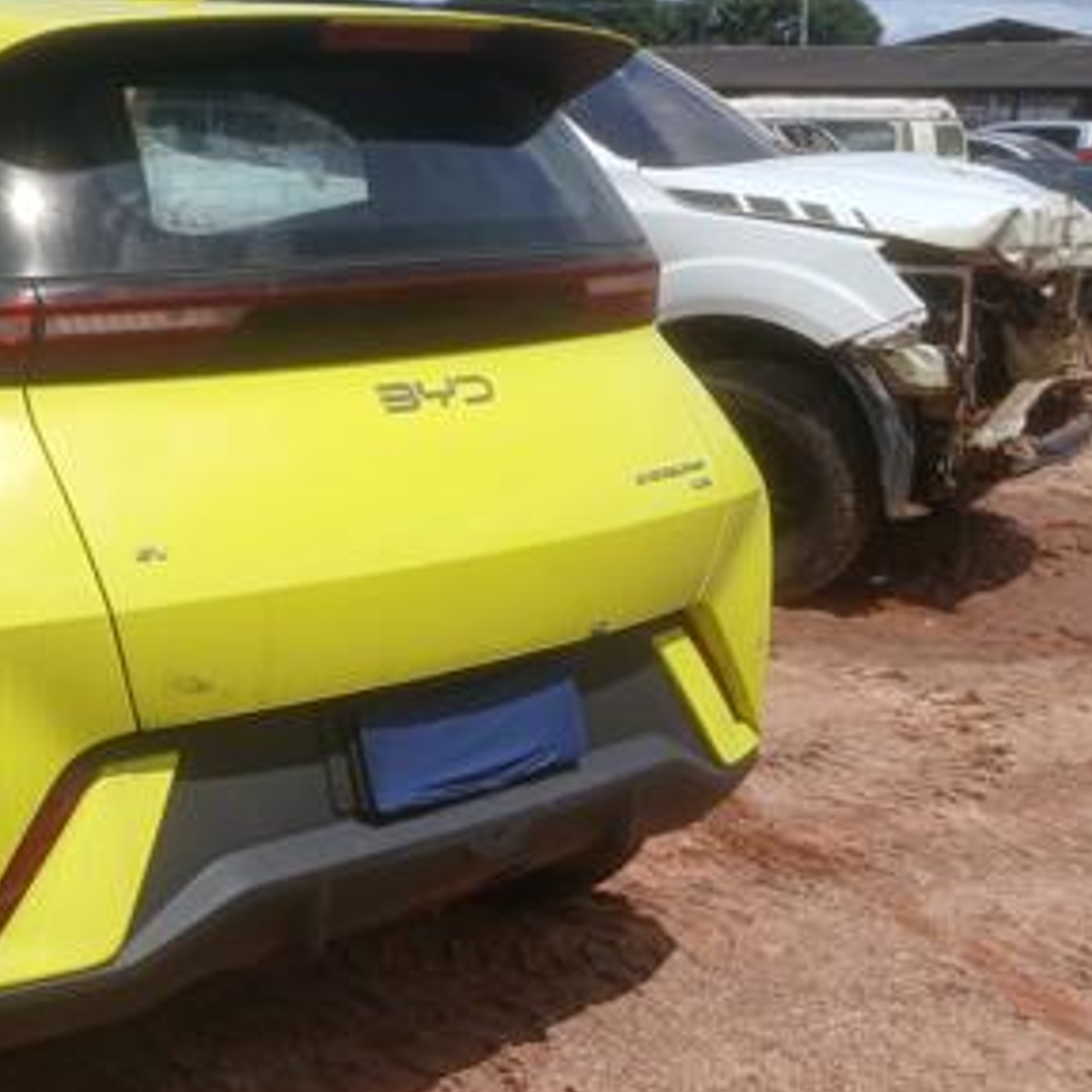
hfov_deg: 30.8
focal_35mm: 51
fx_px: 1820
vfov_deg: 33.4
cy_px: 516
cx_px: -15
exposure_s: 1/1052
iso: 20
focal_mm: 3.98
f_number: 1.8
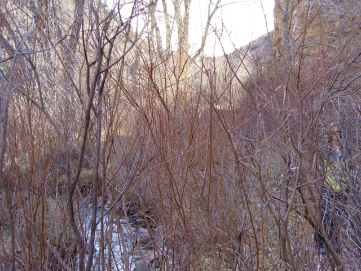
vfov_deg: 21.3
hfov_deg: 28.2
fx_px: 720
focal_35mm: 69
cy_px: 136
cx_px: 180
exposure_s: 1/100
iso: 80
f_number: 3.2
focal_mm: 11.4
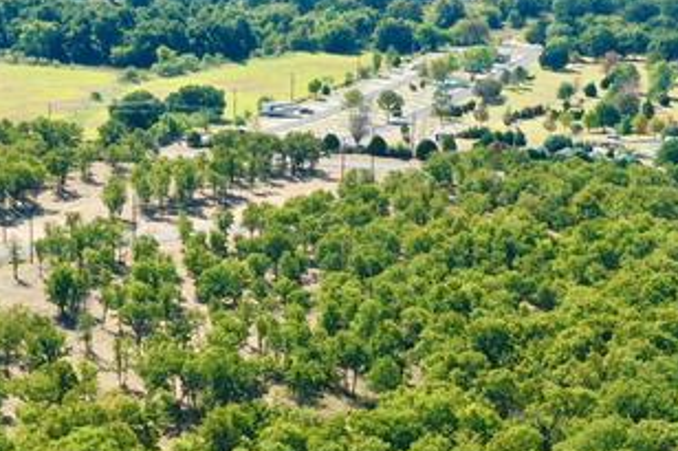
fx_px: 1750
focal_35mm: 93
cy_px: 350
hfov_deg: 21.9
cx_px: 273
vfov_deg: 14.6
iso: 100
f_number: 8
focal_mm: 10.26
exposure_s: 1/320
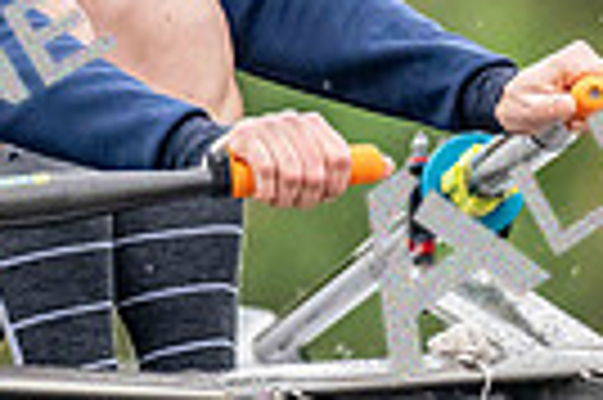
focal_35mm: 2596
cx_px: -18
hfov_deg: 0.8
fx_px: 43430
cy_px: -43
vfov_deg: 0.5
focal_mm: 600
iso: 5000
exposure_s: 1/2500
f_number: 4
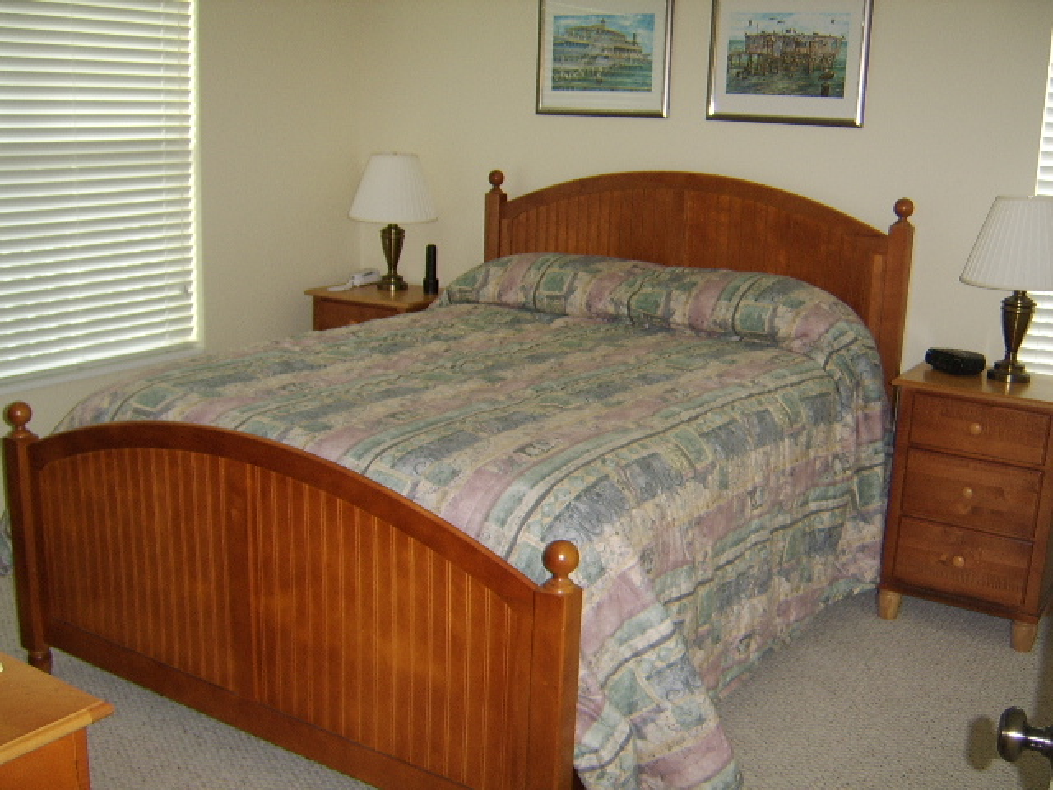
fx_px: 943
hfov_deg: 58.4
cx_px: 526
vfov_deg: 45.4
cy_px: 395
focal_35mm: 31
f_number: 2.7
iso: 200
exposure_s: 1/30
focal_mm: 8.13
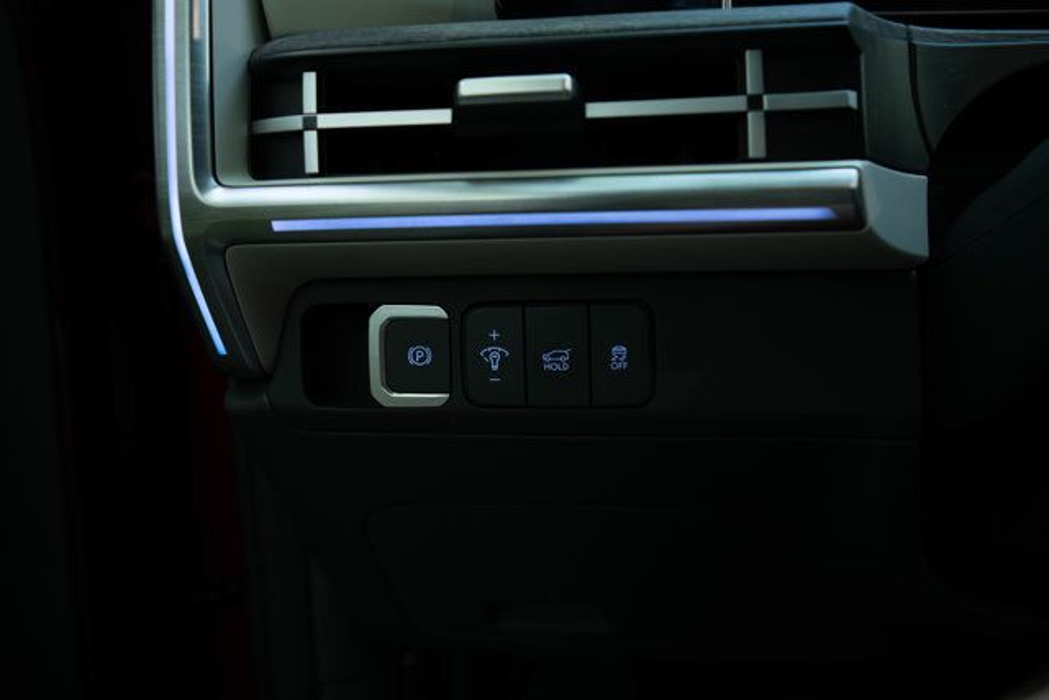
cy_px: 350
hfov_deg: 73.7
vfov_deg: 53.2
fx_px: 699
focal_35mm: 24
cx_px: 524
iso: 800
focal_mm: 24
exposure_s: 1/200
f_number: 4
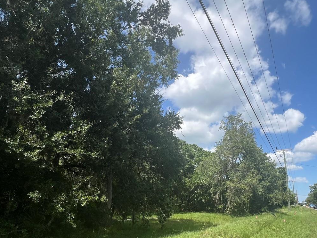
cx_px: 183
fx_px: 192
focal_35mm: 21
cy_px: 170
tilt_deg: +10.1
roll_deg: -1.7
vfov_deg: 60.9
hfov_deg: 78.4
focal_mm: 1.57
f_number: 1.8
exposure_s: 1/1206
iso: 32
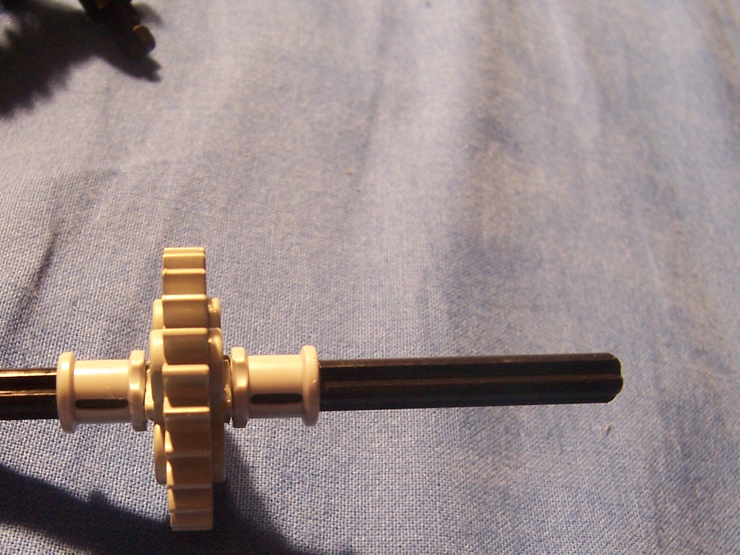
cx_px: 236
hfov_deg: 37.0
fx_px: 1090
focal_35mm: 51
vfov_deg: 28.2
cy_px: 404
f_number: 3.4
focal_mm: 5.5
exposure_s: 1/15
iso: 140
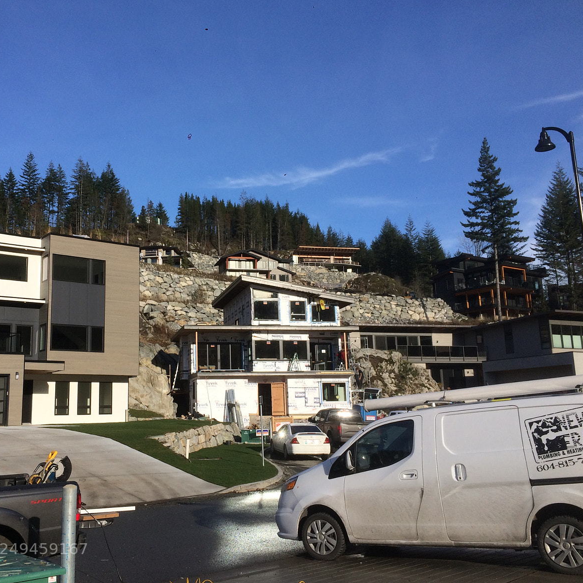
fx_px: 667
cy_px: 290
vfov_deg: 47.2
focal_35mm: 35
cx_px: 225
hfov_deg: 46.9
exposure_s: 1/2160
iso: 32
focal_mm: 4.15
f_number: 2.2
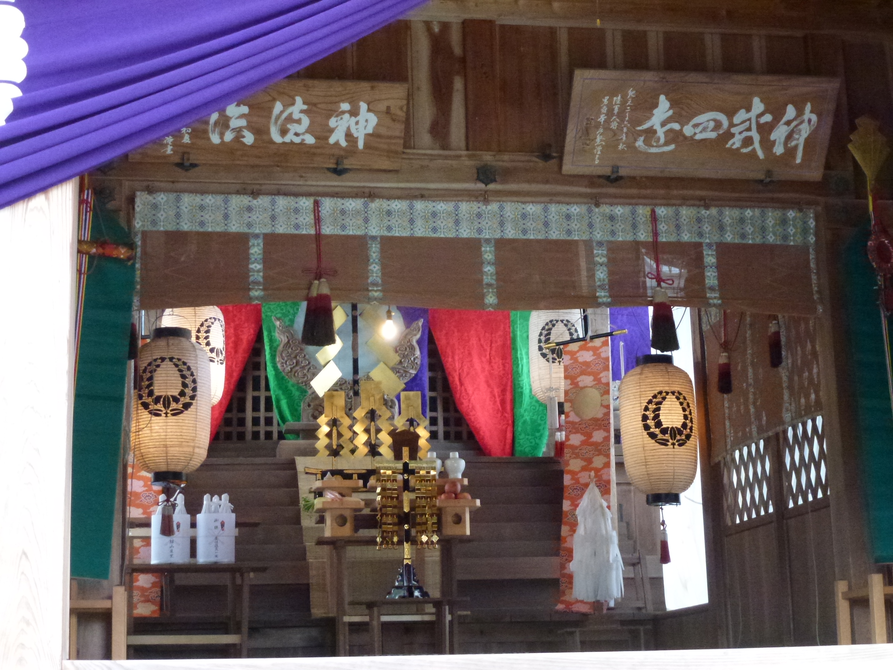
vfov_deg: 24.0
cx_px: 446
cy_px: 335
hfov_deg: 31.7
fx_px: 1574
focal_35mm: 61
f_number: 4.5
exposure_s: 1/30
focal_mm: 10.9
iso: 800
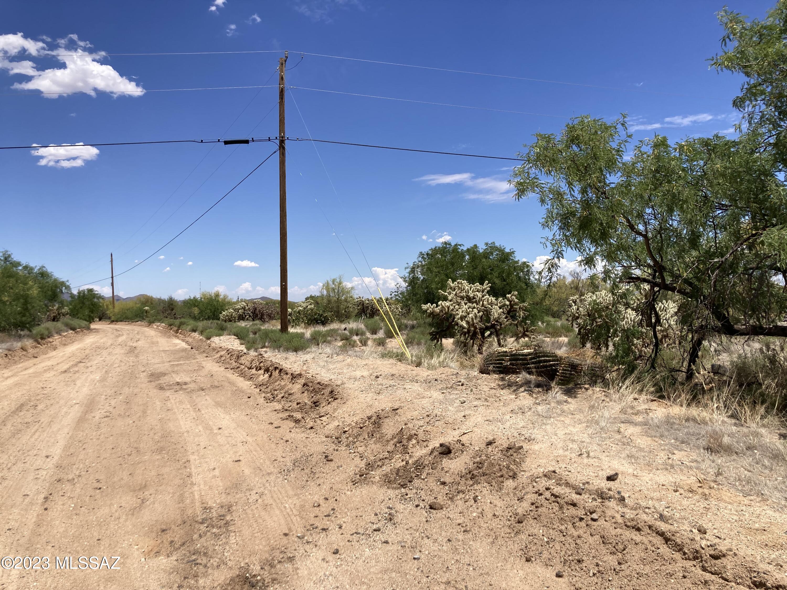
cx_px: 394
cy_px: 295
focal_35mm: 28
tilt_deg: -0.4
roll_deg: -3.4
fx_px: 637
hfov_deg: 63.4
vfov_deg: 49.7
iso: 20
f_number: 1.8
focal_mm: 3.99
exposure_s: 1/3003
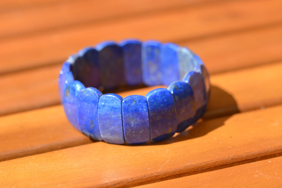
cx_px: 141
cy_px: 94
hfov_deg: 13.0
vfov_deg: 8.7
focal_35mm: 158
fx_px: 1234
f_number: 5.6
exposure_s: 1/500
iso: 200
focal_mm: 105
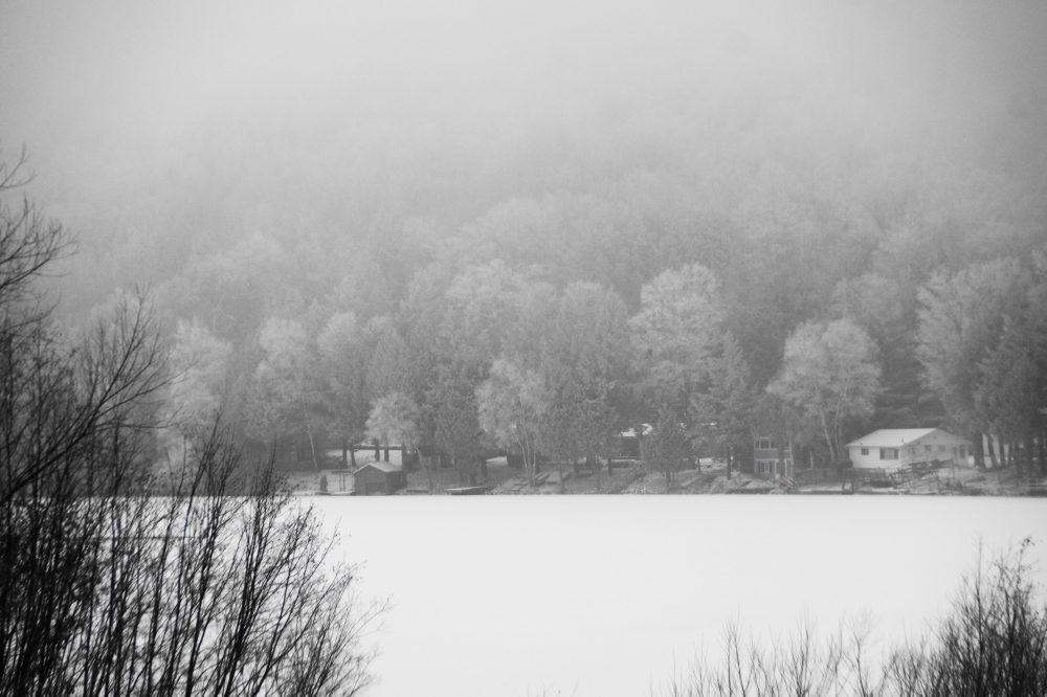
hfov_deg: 11.4
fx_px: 5233
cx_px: 524
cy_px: 348
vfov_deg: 7.6
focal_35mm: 180
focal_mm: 120
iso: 200
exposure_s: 1/200
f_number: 5.6
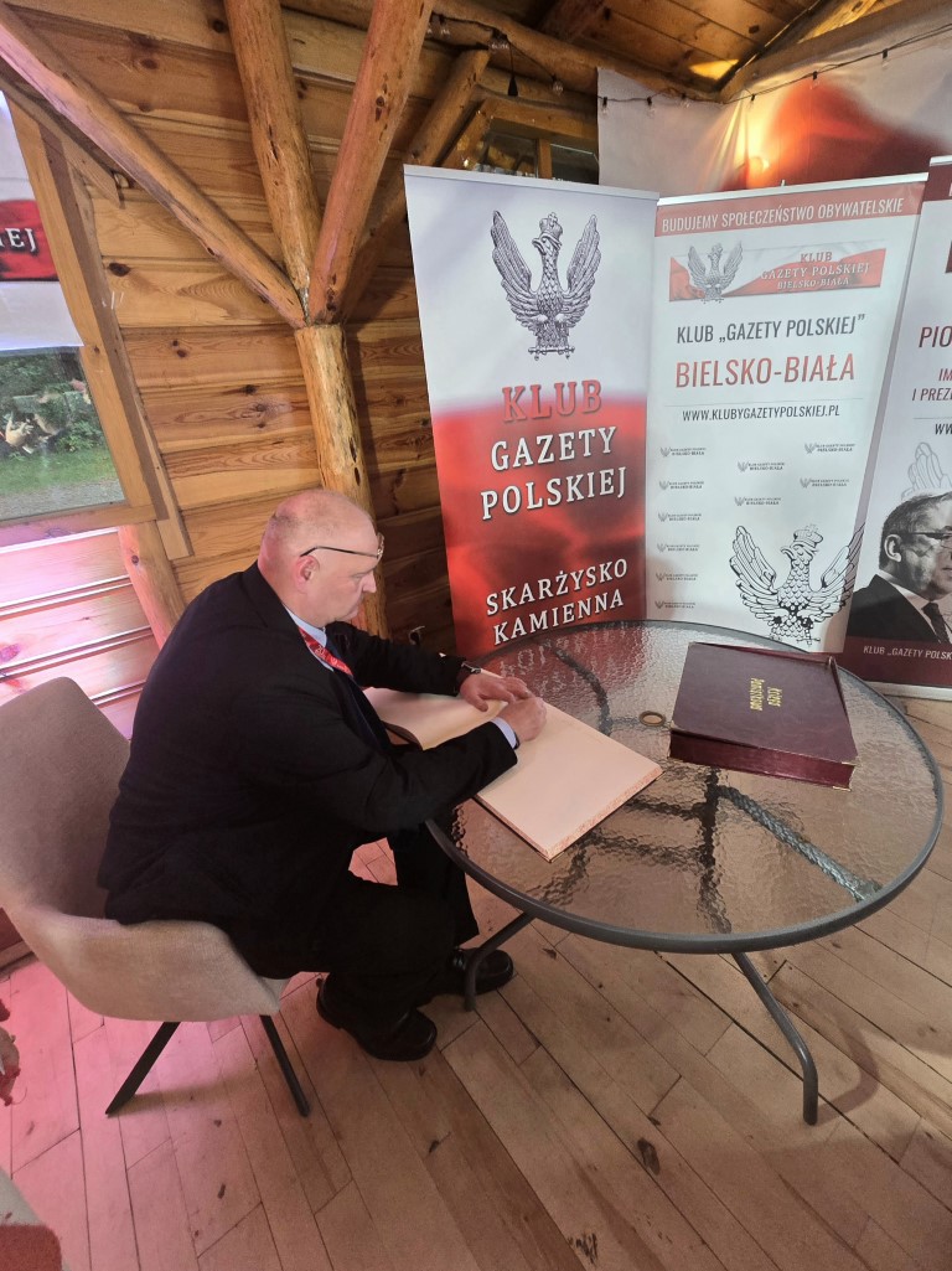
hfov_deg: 89.9
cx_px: 476
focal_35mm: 13
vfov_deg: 106.2
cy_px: 636
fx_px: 477
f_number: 2.2
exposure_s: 1/50.3
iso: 320
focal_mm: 2.2
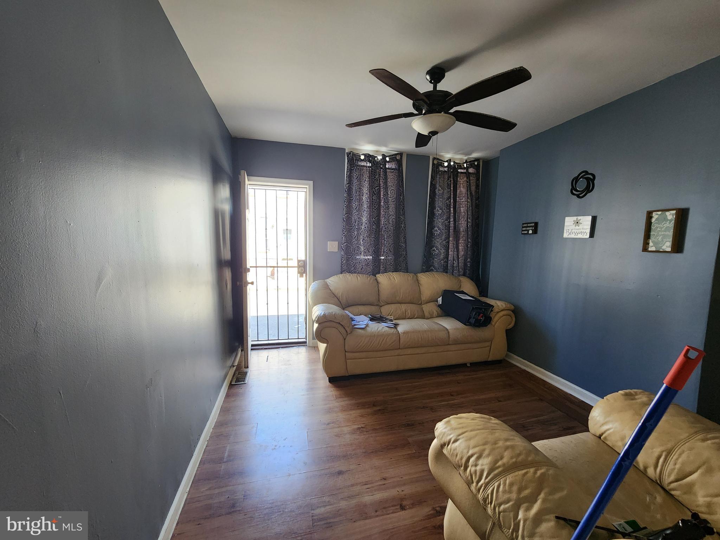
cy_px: 270
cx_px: 360
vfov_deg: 89.9
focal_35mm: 13
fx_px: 270
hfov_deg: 106.2
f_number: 2.2
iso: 200
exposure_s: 1/60
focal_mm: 2.2
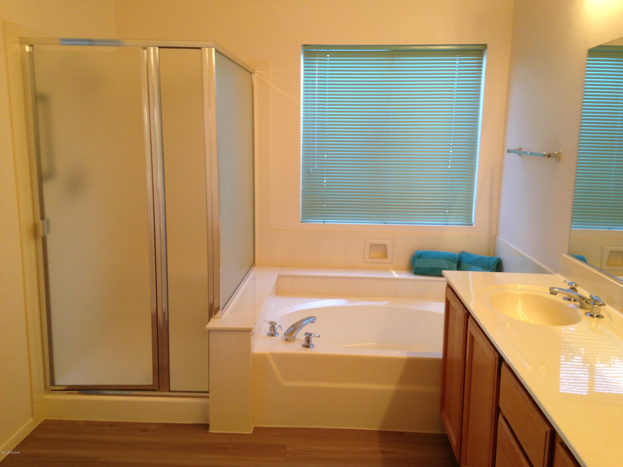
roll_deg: -1.4
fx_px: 594
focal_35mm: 33
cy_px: 234
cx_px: 312
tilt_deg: -10.8
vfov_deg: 42.9
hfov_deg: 55.4
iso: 64
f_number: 2.4
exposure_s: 1/20
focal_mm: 4.12
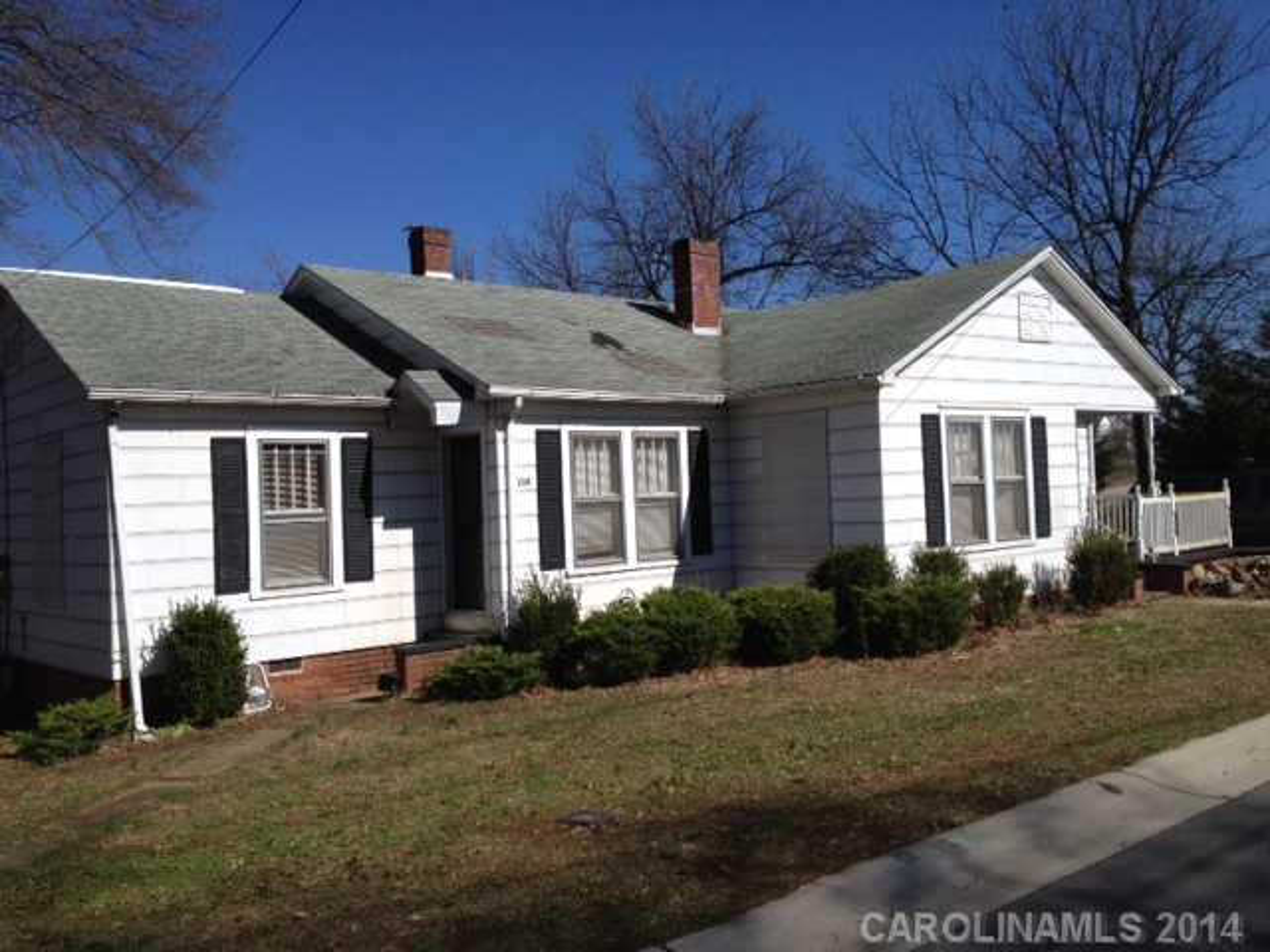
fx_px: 1284
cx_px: 635
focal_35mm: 35
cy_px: 476
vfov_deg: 40.7
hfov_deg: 52.6
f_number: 2.4
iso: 50
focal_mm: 4.28
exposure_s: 1/2762
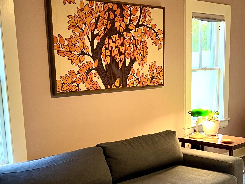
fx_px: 418
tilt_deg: -12.9
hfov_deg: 32.5
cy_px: 160
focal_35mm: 59
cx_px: 156
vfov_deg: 24.2
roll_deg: +0.4
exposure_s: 1/60
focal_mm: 5.7
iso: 200
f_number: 1.5
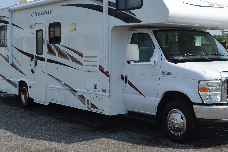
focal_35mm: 59
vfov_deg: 22.9
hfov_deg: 33.8
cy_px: 58
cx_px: 139
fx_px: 374
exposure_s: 1/250
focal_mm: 24
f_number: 8
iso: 100
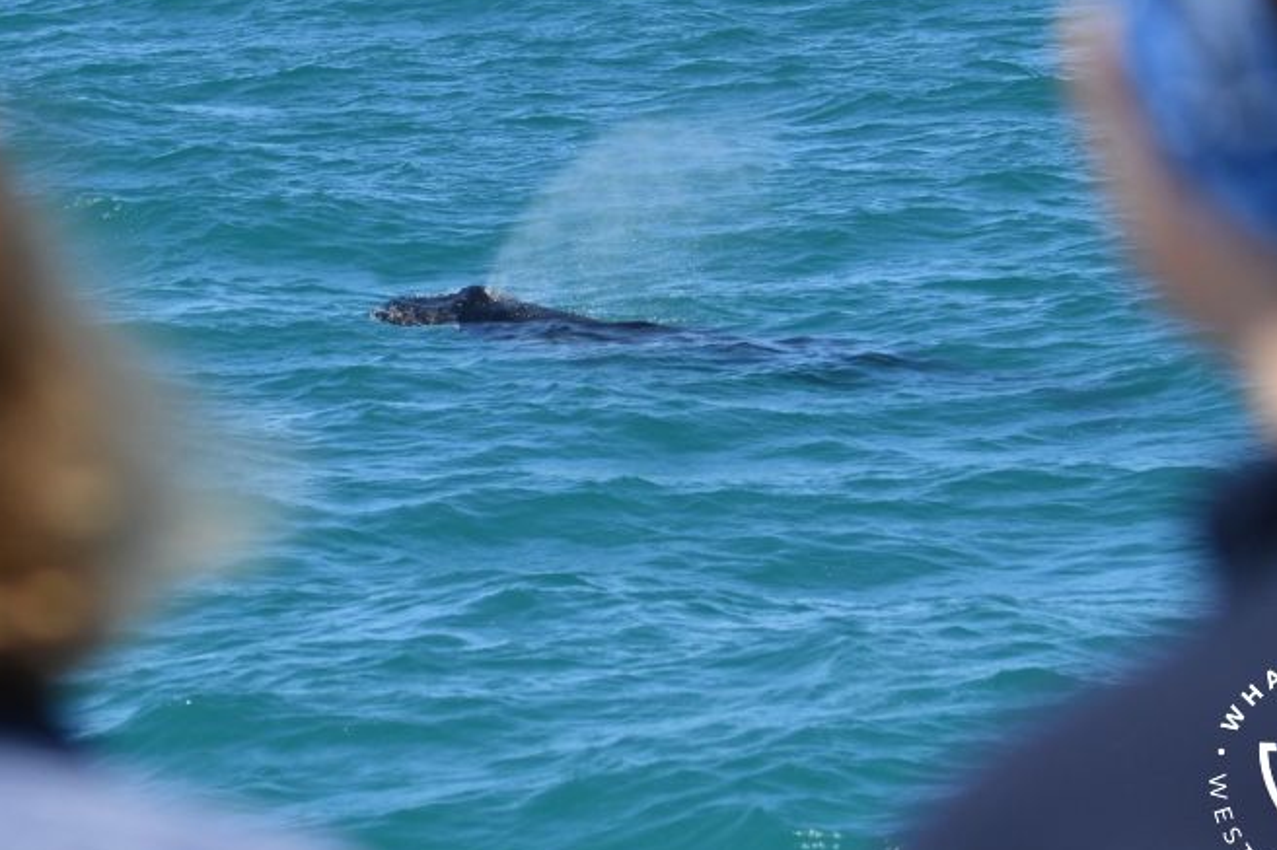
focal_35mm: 128
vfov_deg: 10.7
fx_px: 4539
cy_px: 400
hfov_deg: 16.0
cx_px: 701
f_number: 4.8
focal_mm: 105
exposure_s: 1/8000
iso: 1000
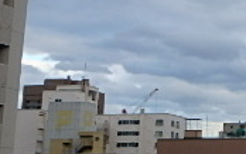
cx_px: 380
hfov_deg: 20.9
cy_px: 76
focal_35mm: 82
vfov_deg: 15.9
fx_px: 550
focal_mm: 3.7
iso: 125
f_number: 3.5
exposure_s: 1/160
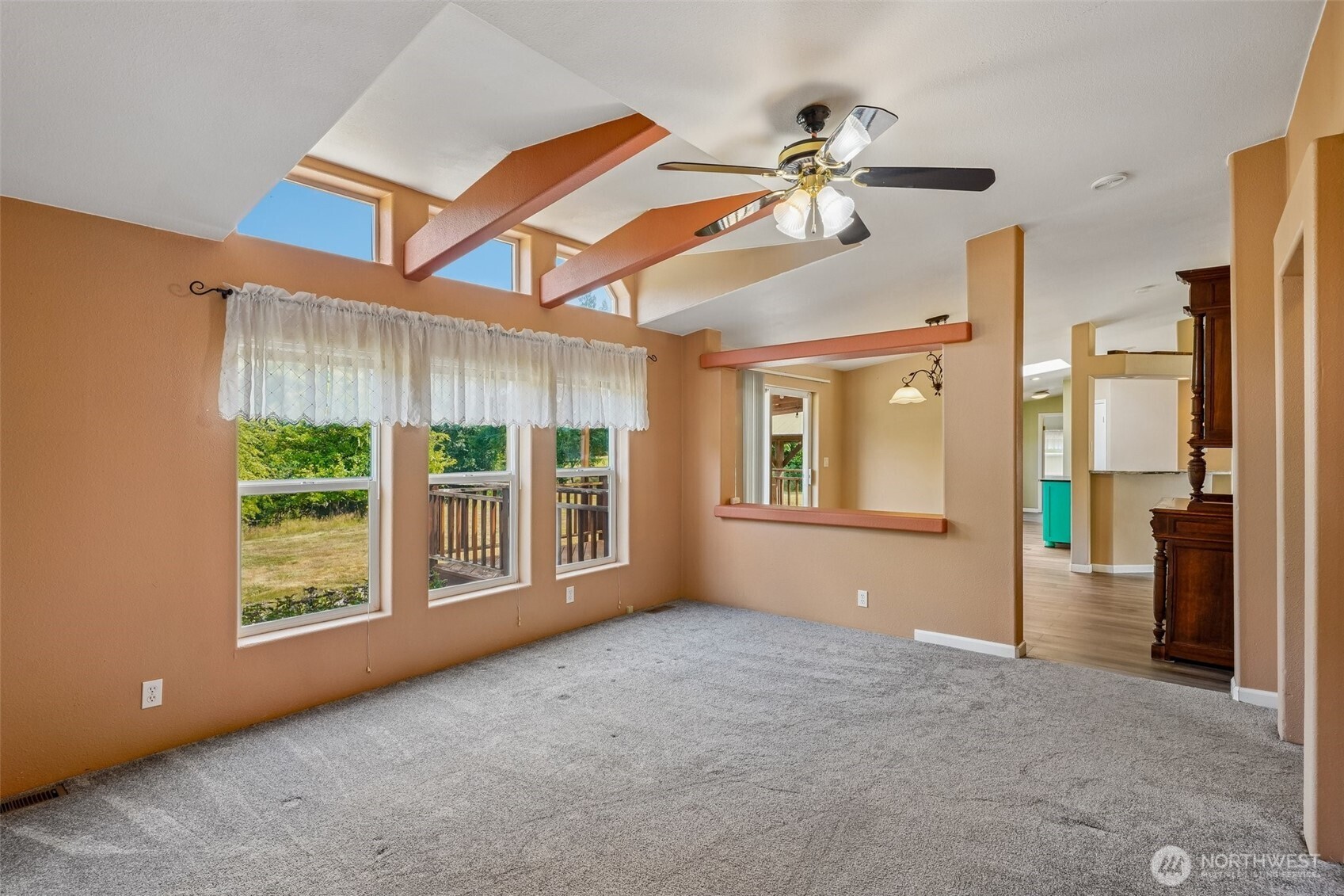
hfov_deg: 93.3
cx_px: 672
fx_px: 635
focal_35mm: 17
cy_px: 448
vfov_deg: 70.4
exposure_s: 1/60
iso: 1000
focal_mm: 17
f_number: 8
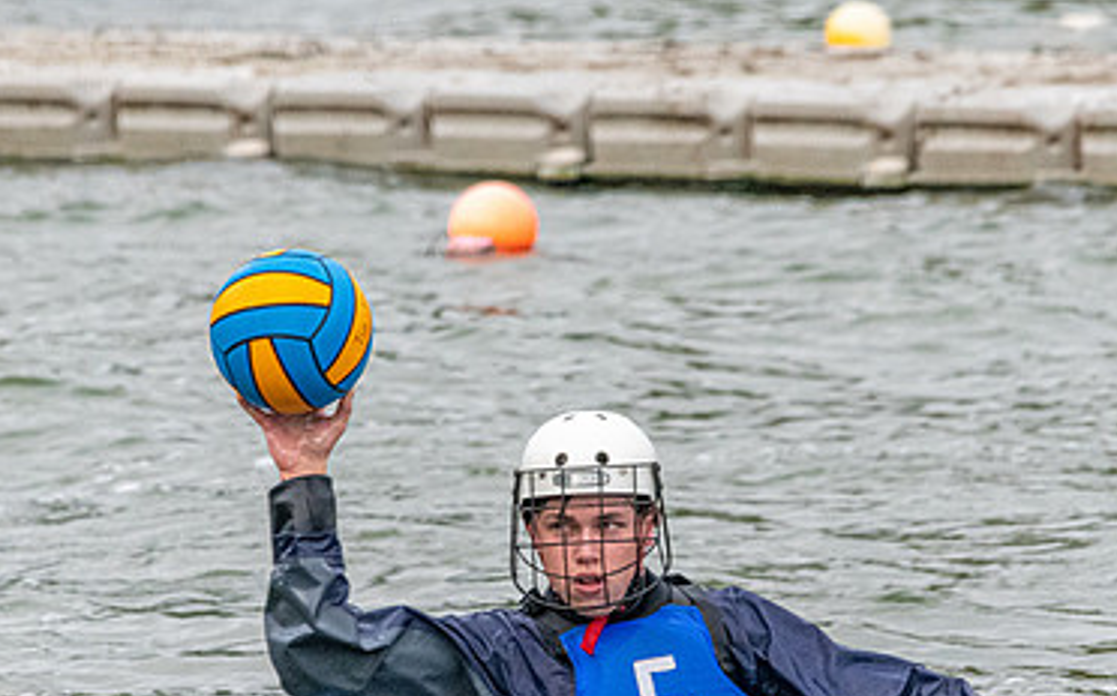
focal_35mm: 835
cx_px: 575
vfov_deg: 1.6
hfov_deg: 2.5
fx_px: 25404
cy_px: 541
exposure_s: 1/2000
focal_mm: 400
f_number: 8
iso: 3200
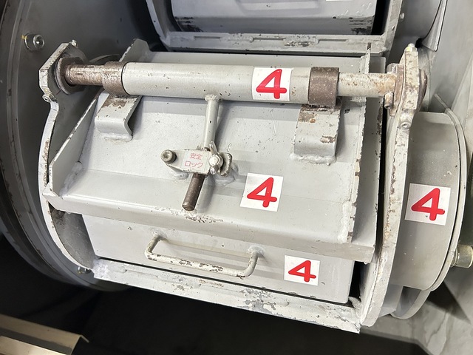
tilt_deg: -47.4
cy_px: 178
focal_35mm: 26
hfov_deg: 67.3
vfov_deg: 53.1
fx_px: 355
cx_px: 236
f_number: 1.5
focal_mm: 5.7
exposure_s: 1/40
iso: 640
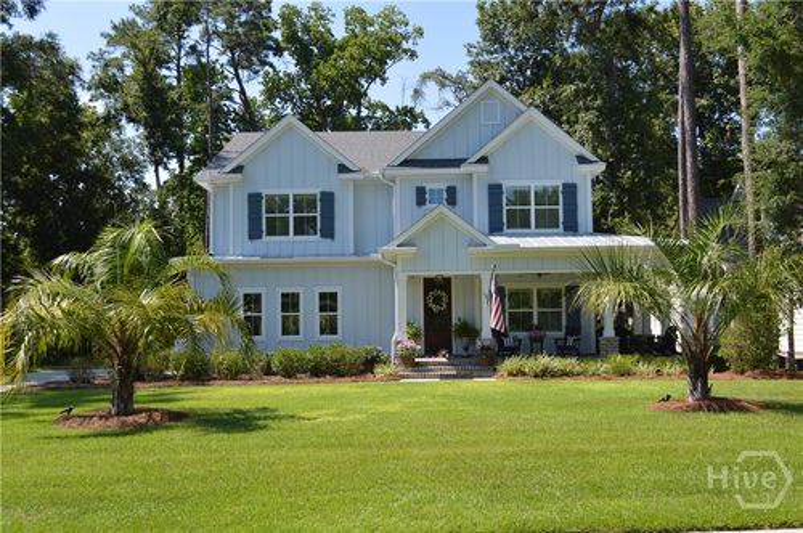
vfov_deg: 34.1
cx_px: 402
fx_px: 869
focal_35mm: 39
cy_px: 266
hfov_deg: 49.6
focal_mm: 26
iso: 100
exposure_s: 1/200
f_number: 7.1
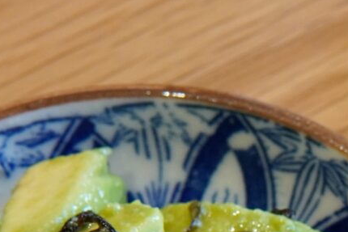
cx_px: 577
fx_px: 1944
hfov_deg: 9.8
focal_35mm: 201
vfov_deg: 6.7
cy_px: 423
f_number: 5.6
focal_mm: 30
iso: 1000
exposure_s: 1/50
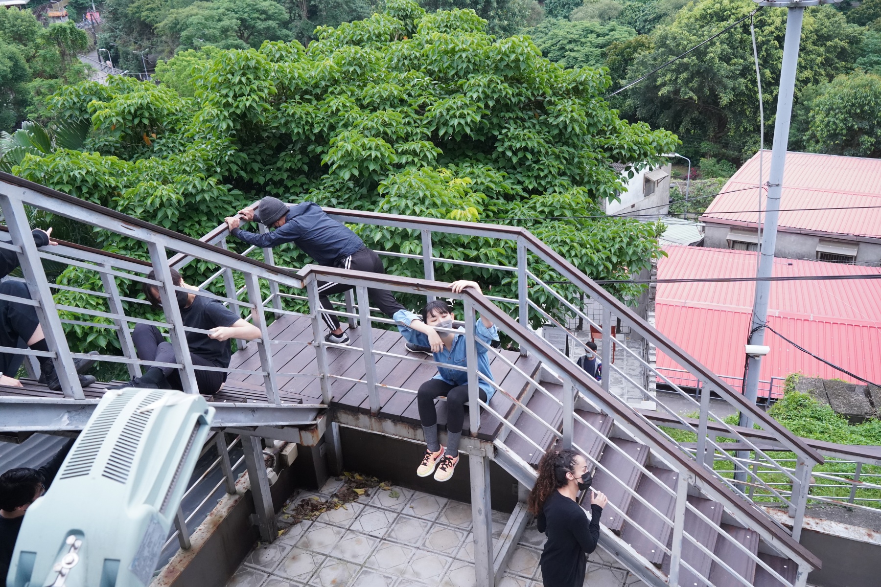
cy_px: 294
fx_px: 759
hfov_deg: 60.3
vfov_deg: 42.3
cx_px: 440
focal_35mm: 31
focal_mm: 31
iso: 5000
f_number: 7.1
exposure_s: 1/200
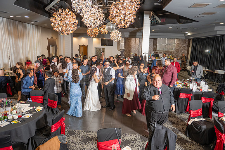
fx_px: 150
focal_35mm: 24
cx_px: 112
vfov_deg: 53.2
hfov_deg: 73.7
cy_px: 75
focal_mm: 24
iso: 800
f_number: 3.2
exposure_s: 1/160
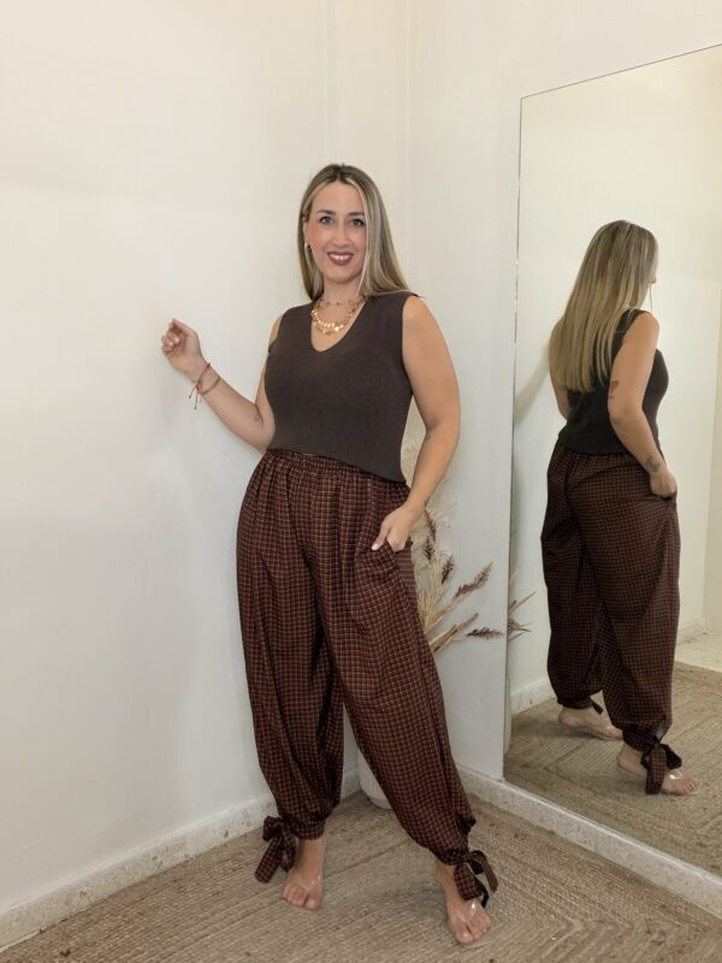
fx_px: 834
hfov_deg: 46.8
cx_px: 361
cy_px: 482
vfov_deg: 60.0
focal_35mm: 30
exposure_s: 1/60
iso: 125
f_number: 1.9
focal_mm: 2.71
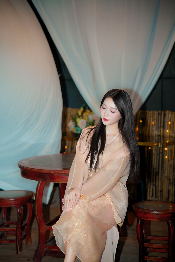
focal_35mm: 75
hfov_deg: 18.2
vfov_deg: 27.0
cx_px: 88
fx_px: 547
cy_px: 131
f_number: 2.8
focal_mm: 75
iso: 500
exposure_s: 1/80
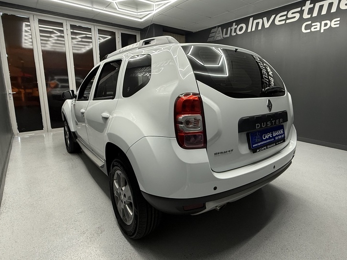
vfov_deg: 65.8
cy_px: 117
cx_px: 192
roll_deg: -0.2
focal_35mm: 20
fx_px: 201
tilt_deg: -9.0
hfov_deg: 81.5
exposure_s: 1/100
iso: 200
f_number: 2.2
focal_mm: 2.22
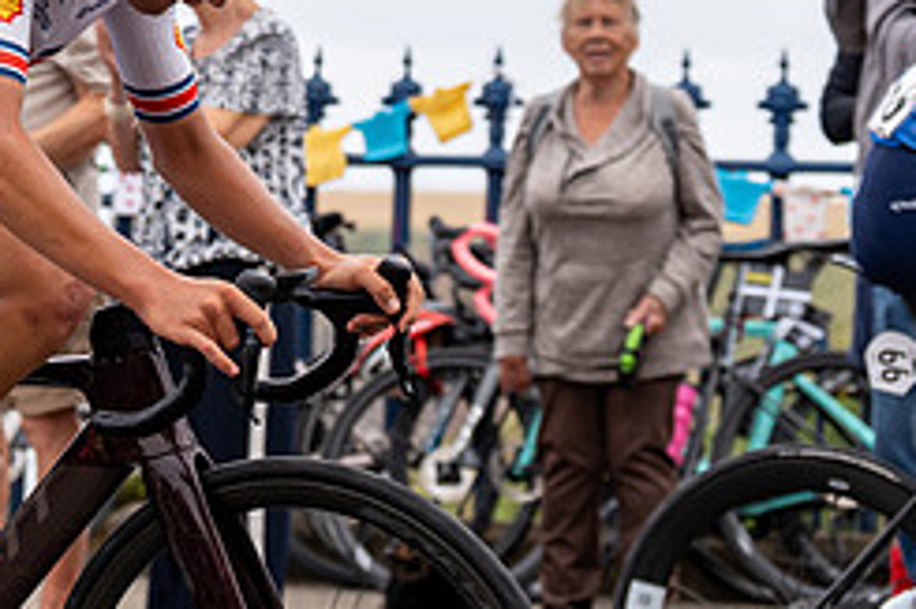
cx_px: 11
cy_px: -80
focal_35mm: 166
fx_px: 4221
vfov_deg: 8.2
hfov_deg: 12.3
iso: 320
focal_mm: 70
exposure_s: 1/1000
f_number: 3.5
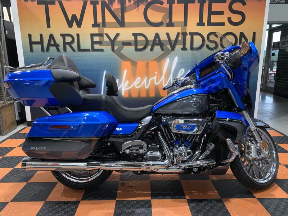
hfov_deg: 67.3
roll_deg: +0.4
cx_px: 144
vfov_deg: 53.1
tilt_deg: -12.2
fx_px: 216
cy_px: 108
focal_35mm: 26
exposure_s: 1/60
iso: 100
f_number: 1.8
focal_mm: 4.25
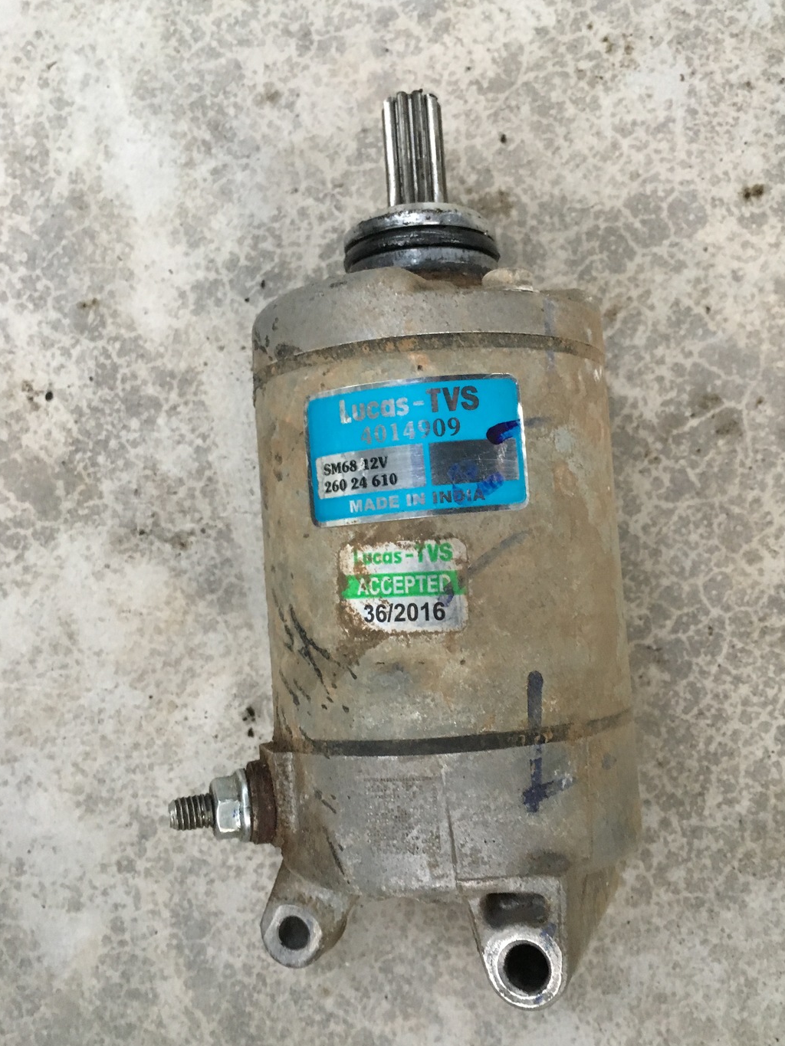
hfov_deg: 41.7
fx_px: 1028
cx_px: 456
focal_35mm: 34
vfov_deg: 54.0
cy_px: 524
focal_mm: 4.15
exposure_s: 1/20
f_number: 2.2
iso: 200
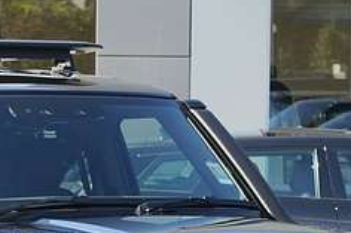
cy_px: 291
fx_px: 2601
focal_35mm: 267
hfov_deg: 7.7
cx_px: 39
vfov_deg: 5.1
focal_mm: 105
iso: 1000
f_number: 7.1
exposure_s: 1/160
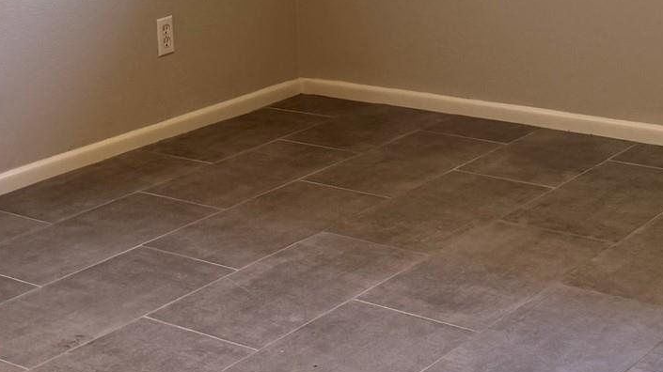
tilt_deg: -1.6
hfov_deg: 27.8
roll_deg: +2.9
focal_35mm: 76
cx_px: 262
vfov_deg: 14.7
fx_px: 1336
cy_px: -201
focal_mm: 6.76
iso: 100
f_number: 1.78
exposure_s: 1/120
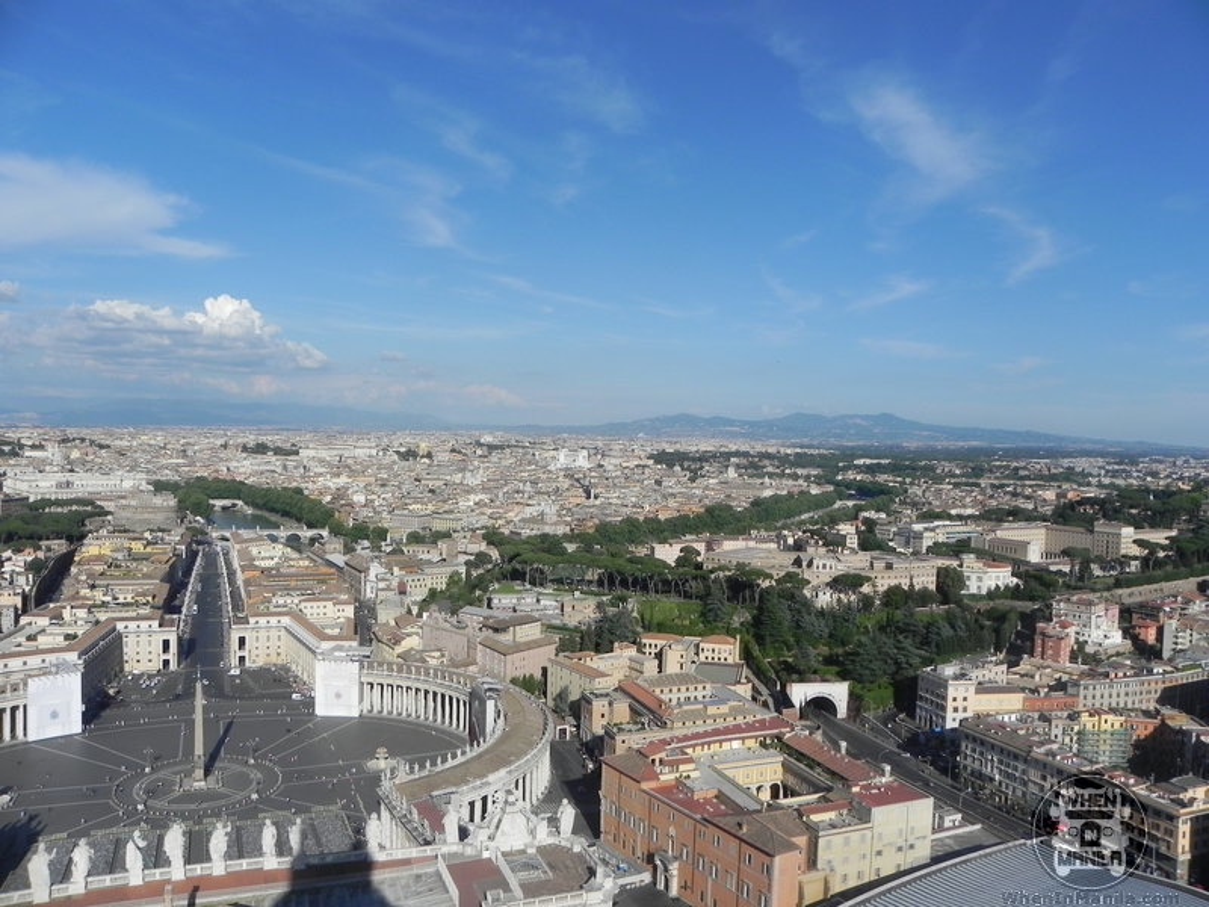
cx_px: 604
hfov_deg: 67.3
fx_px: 908
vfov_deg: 53.1
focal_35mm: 26
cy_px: 454
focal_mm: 4.6
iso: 160
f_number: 5
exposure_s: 1/1560
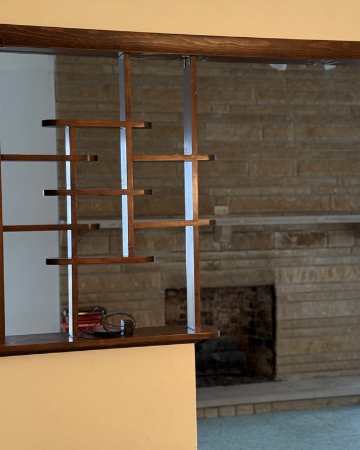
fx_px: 840
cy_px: 224
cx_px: 220
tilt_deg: -1.7
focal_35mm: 63
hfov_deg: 24.1
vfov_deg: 30.0
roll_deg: +1.0
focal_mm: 6.76
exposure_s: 1/60
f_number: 1.78
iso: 125
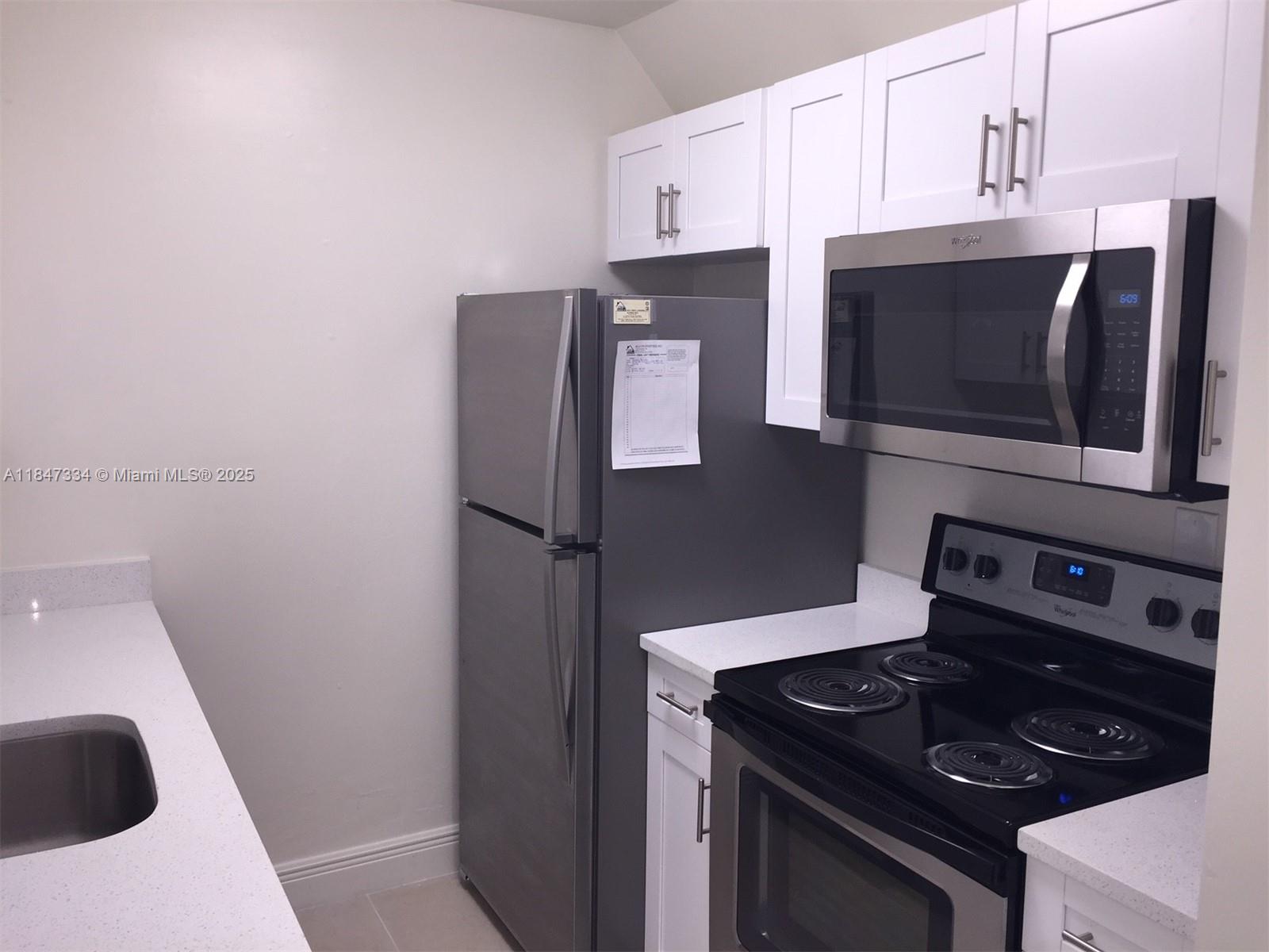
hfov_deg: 61.7
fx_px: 1063
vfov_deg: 48.2
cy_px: 476
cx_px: 634
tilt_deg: -6.6
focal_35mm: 29
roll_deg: -0.3
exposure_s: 1/32
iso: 32
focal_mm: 4.15
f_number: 2.2
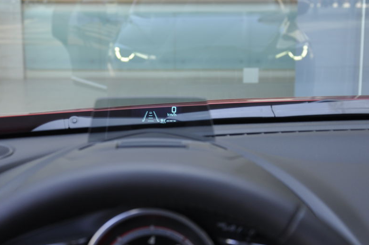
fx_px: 808
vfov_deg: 17.2
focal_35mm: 79
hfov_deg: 25.7
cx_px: 161
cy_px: 136
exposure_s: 1/60
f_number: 4.5
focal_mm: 40
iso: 400
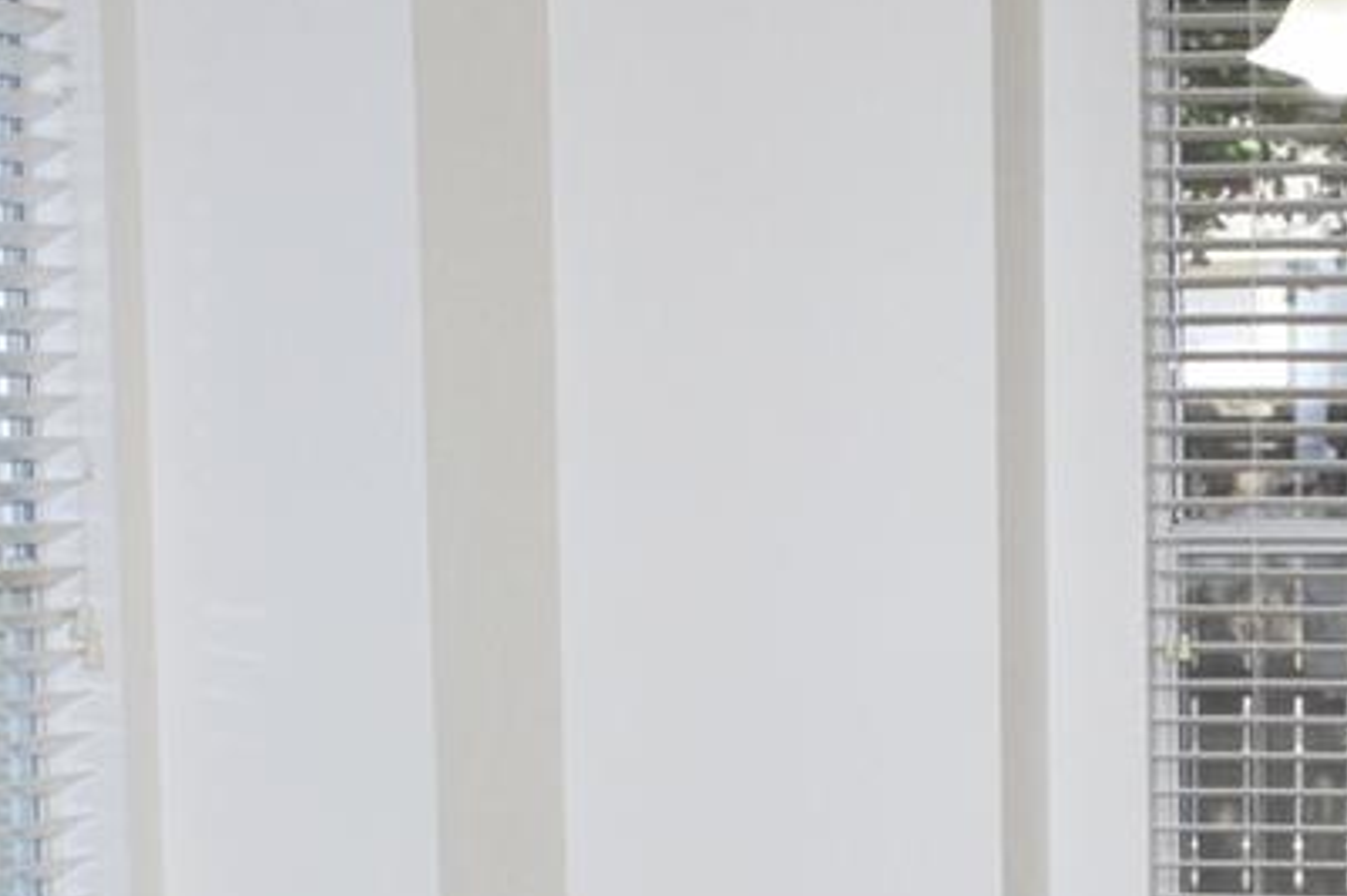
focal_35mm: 138
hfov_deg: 14.7
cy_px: 928
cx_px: 1179
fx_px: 5161
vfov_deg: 9.8
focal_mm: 18
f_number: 4.5
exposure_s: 1/80
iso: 400
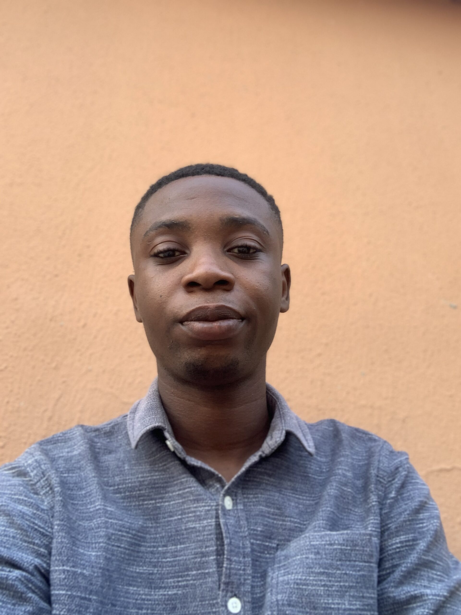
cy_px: 308
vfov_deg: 56.8
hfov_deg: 44.2
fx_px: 568
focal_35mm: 32
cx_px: 230
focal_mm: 2.87
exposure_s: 1/121
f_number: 2.2
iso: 64
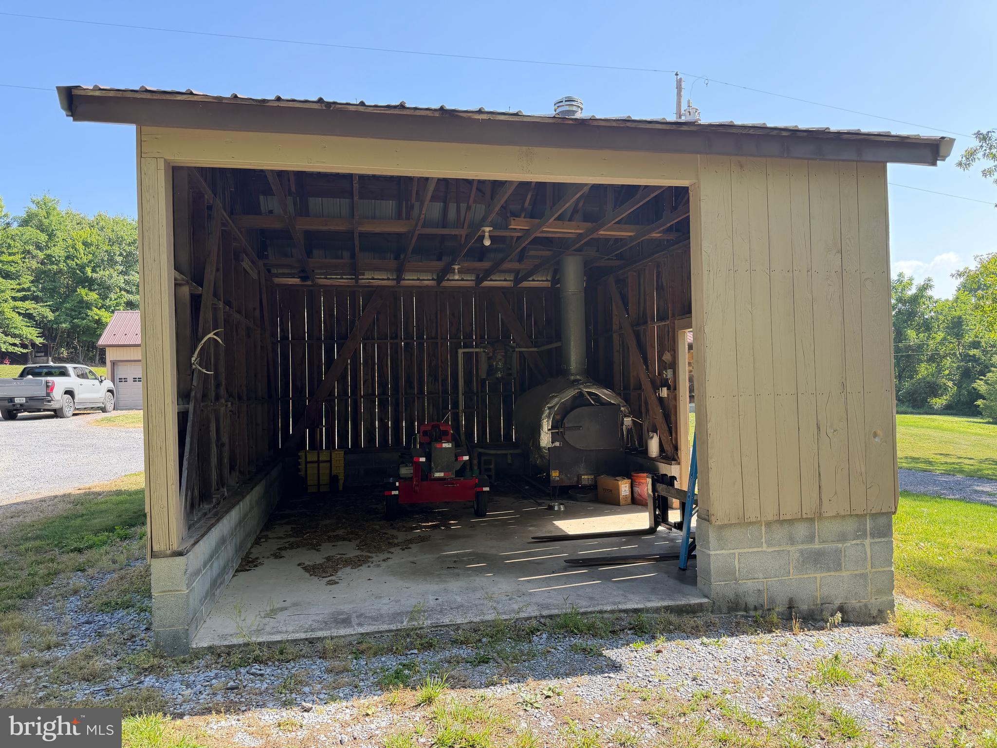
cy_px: 374
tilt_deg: +2.1
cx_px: 498
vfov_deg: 56.8
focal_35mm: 24
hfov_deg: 71.6
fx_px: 691
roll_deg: +1.9
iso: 100
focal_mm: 6.76
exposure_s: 1/695
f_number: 1.78
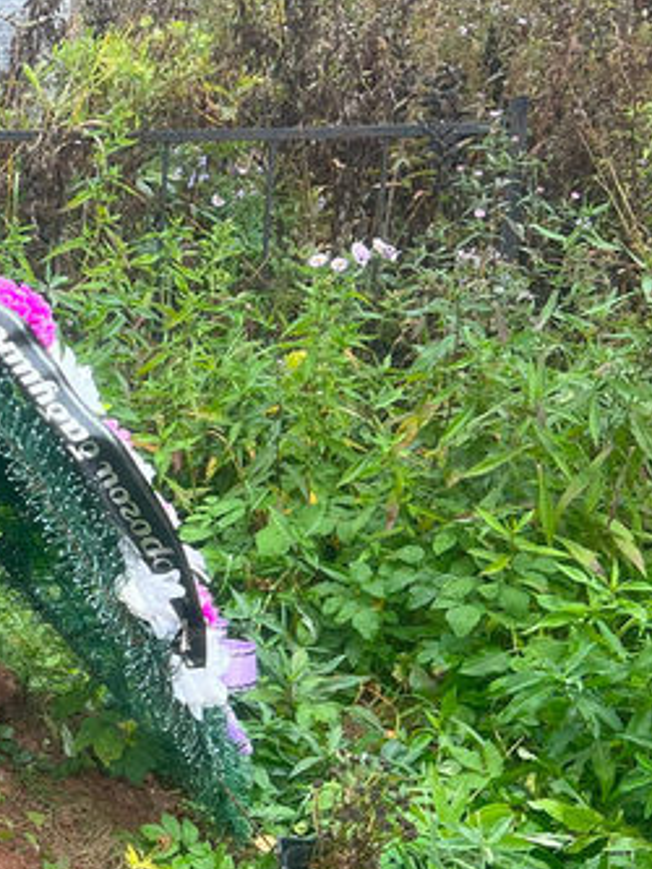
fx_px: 2008
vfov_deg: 24.3
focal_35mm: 80
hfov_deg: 16.1
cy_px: 572
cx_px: -454
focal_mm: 5.7
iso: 40
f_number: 1.5
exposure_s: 1/274
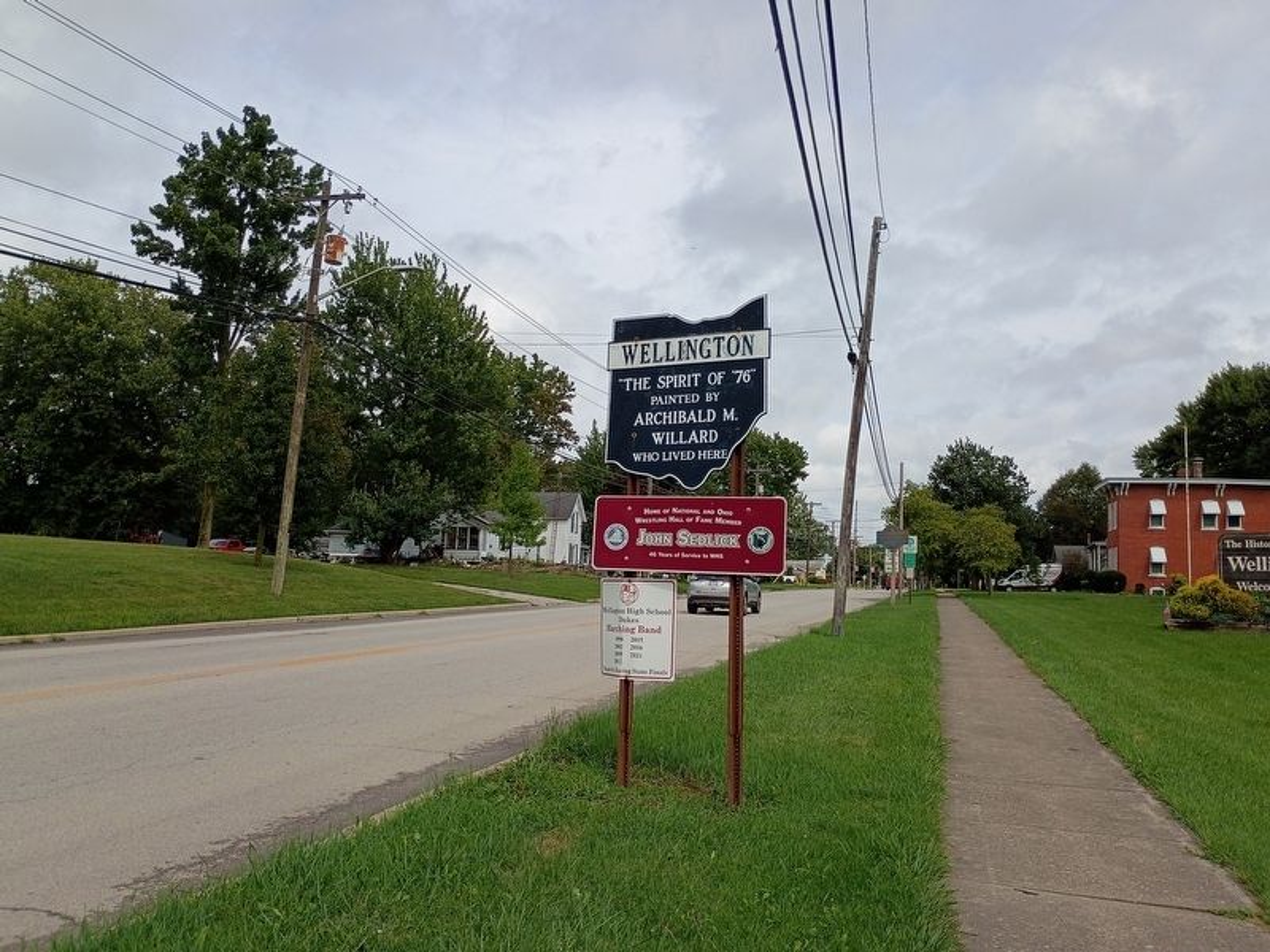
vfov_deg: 48.2
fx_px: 1064
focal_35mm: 29
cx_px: 635
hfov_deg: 61.7
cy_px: 476
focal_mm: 4.27
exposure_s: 1/1508
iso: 102
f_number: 1.8
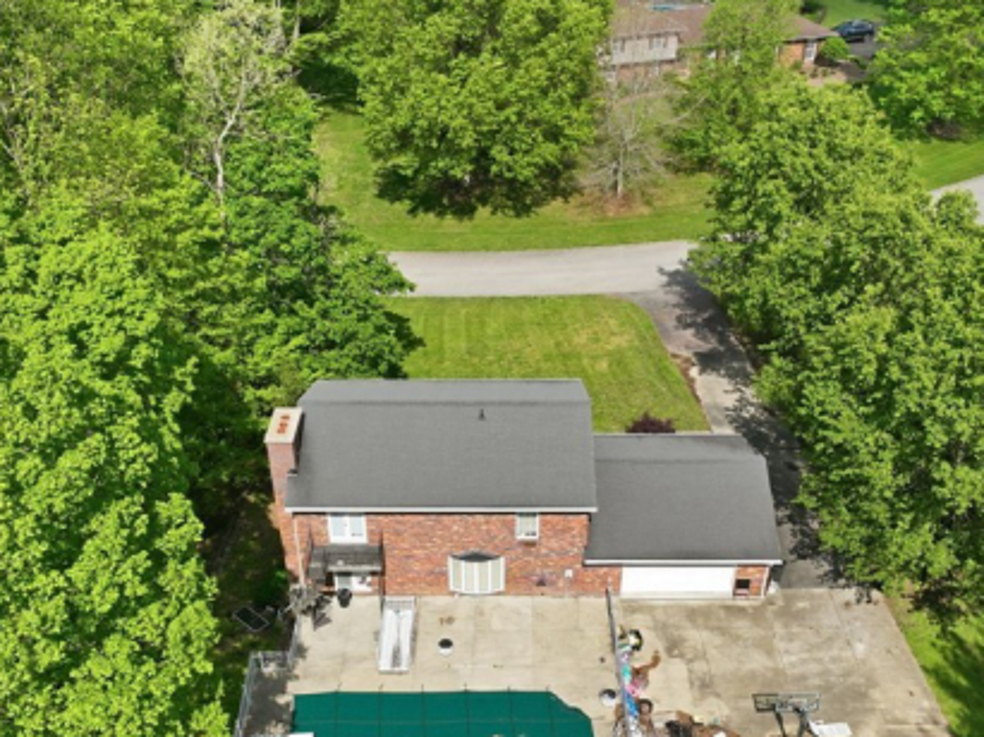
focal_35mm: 39
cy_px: 522
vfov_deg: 36.2
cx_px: 496
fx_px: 1108
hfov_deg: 47.9
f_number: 2.8
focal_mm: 12.3
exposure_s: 1/2500
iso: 100
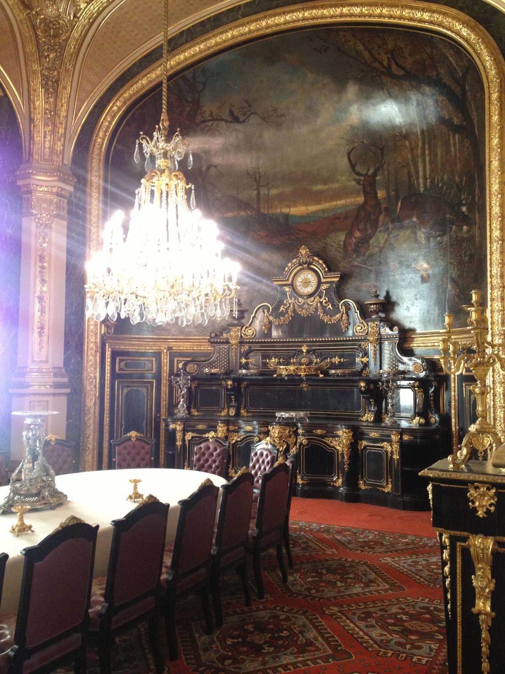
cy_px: 337
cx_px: 252
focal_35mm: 35
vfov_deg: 52.6
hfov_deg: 40.7
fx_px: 681
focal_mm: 4.28
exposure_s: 1/20
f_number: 2.4
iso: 160
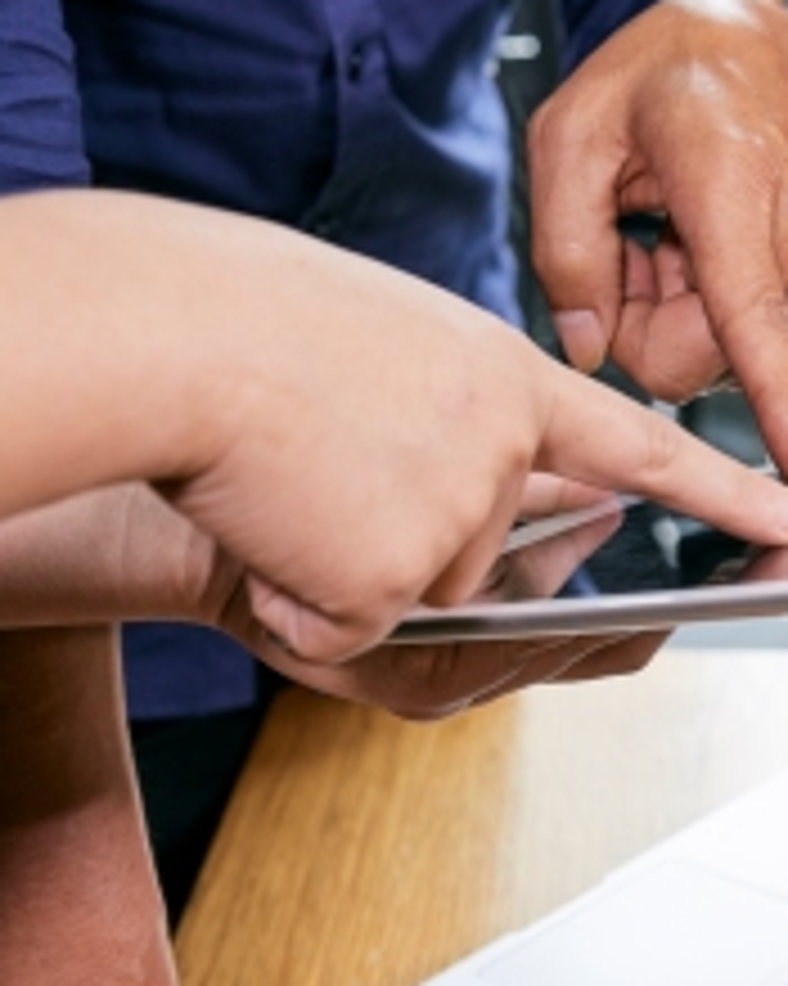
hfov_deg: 16.6
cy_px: 473
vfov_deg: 21.3
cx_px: 865
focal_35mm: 90
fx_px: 2626
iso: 400
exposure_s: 1/160
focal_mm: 35
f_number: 4.5
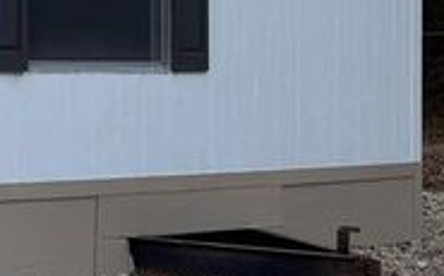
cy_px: -77
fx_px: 1704
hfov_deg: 13.1
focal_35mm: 141
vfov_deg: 9.1
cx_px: -408
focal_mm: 6.76
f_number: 1.78
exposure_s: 1/341
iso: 80
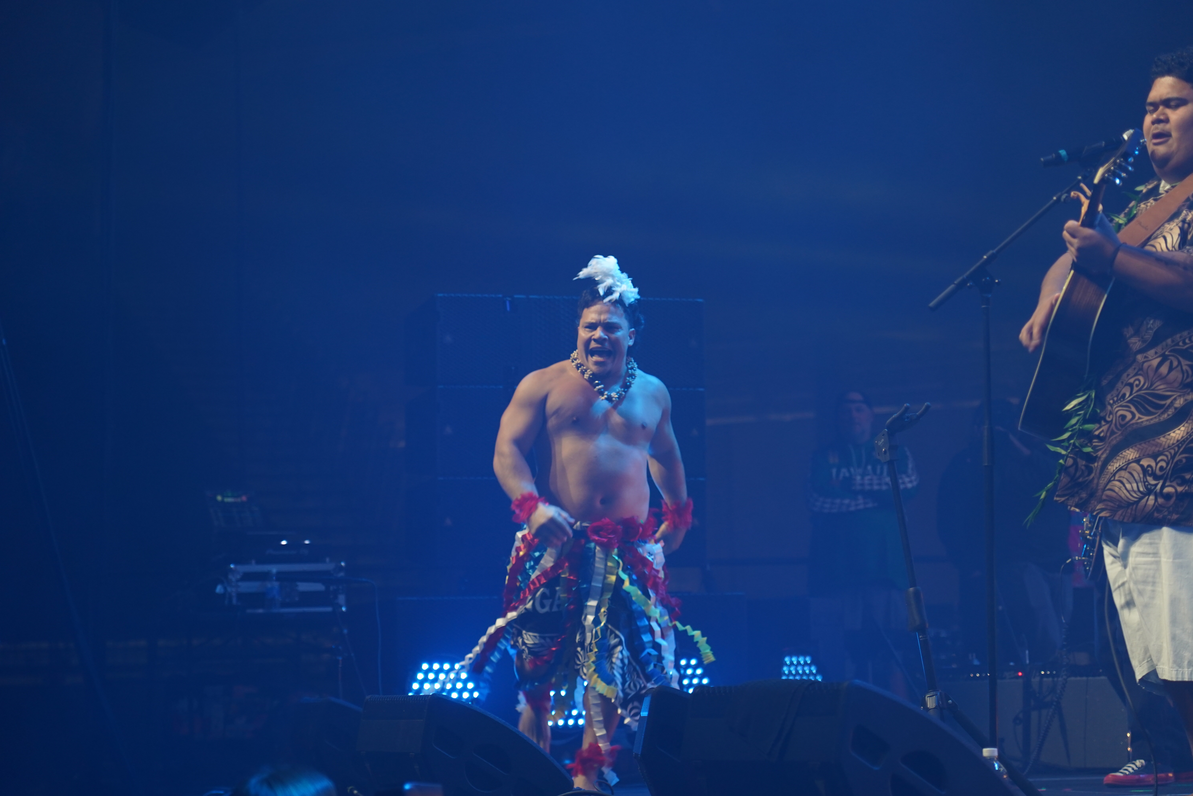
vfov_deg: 13.0
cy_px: 398
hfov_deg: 19.5
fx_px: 3479
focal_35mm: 105
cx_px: 596
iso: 1250
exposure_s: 1/125
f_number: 4
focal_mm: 105
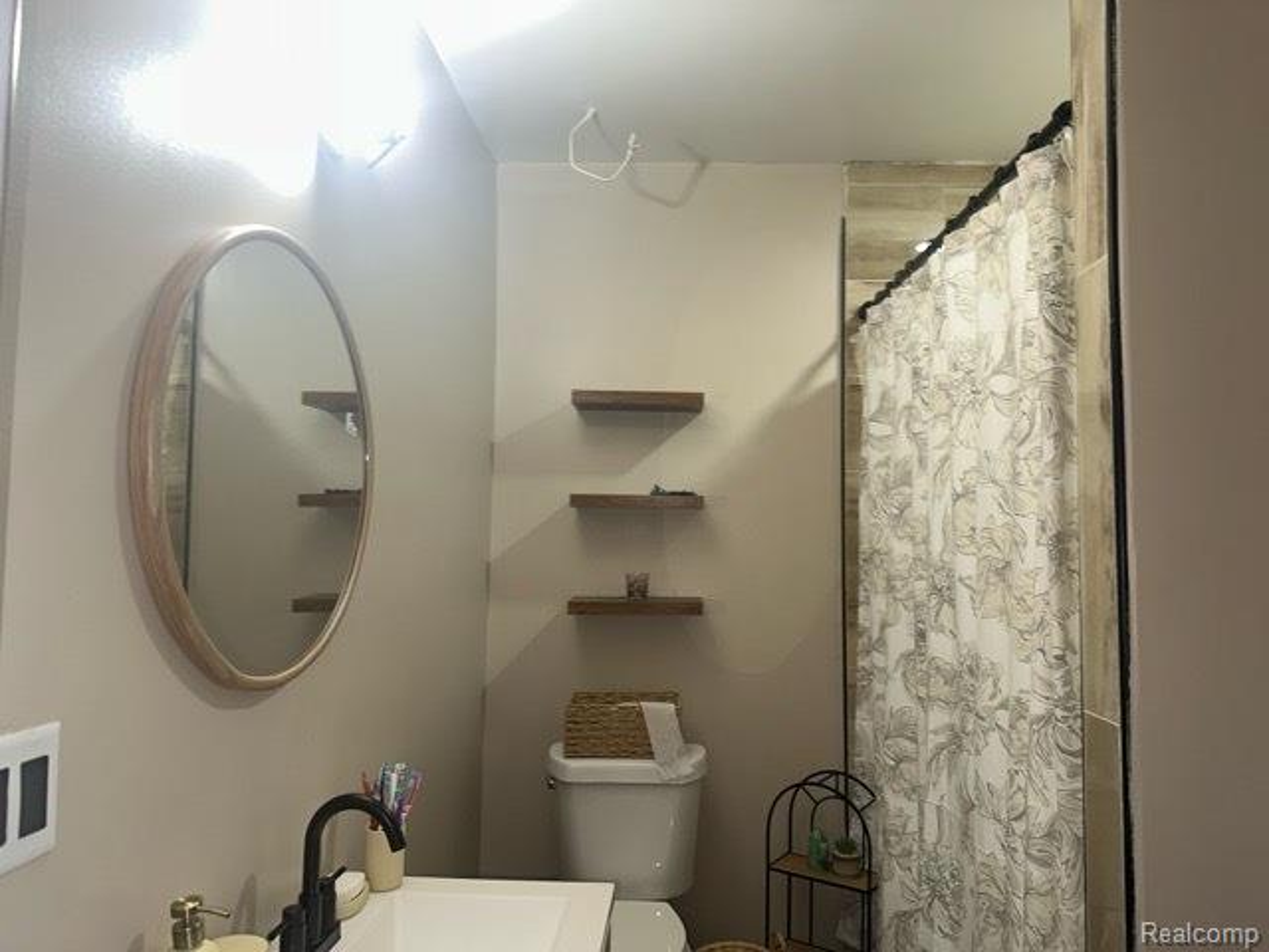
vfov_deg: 56.8
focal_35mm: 24
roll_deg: +0.4
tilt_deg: +5.9
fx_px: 880
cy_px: 476
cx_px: 634
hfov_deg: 71.6
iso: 50
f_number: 1.78
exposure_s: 1/37
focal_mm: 6.86
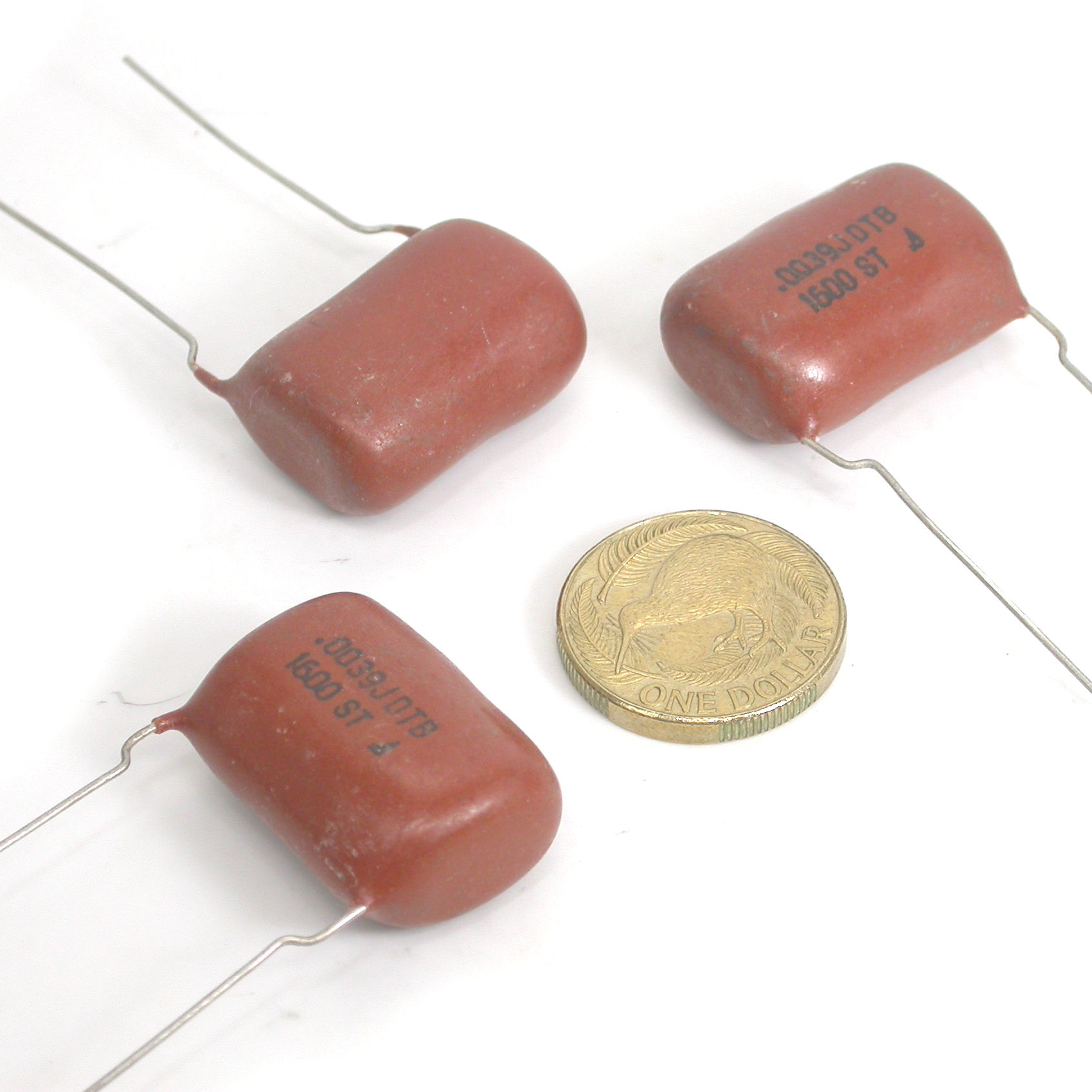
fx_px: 5104
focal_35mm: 143
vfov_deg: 12.2
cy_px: 547
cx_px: 633
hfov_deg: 12.2
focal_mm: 25.1
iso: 100
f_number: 4.4
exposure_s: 1/60
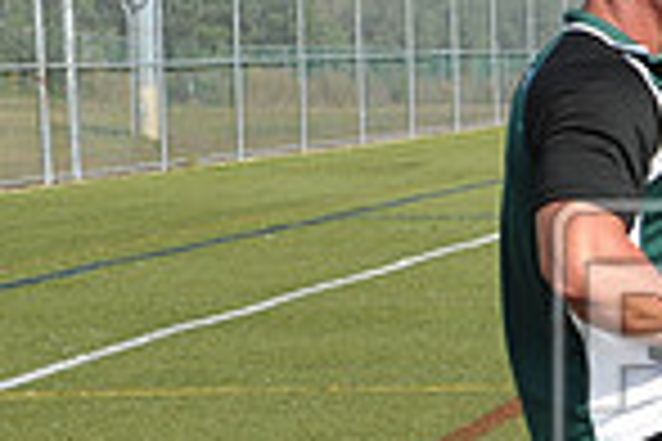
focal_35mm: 190
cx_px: 1090
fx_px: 3494
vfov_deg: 7.2
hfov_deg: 10.3
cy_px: 364
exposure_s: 1/250
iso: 200
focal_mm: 48
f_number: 8
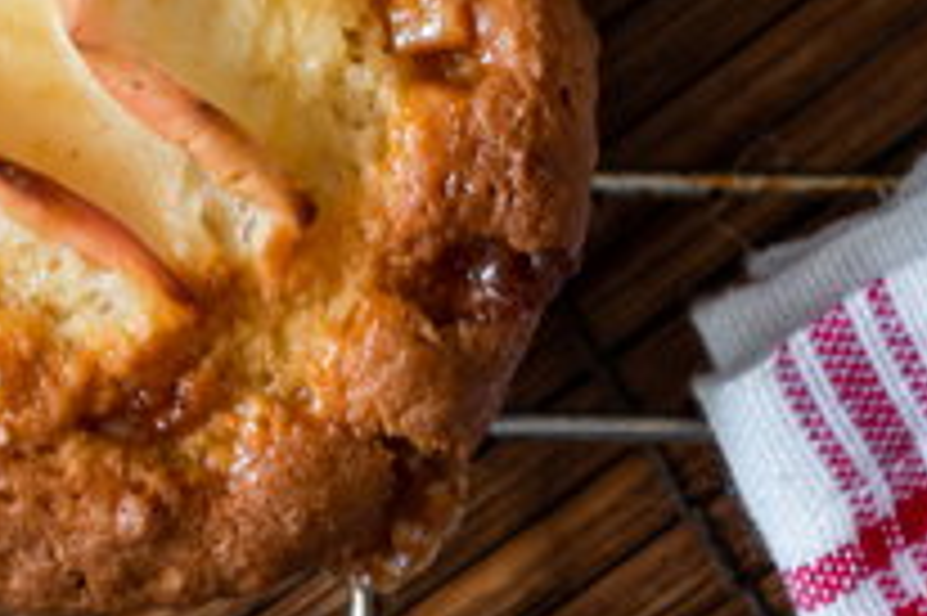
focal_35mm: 437
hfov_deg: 4.7
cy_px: -308
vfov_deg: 3.1
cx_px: 464
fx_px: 11243
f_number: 11
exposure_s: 4
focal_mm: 90
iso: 100
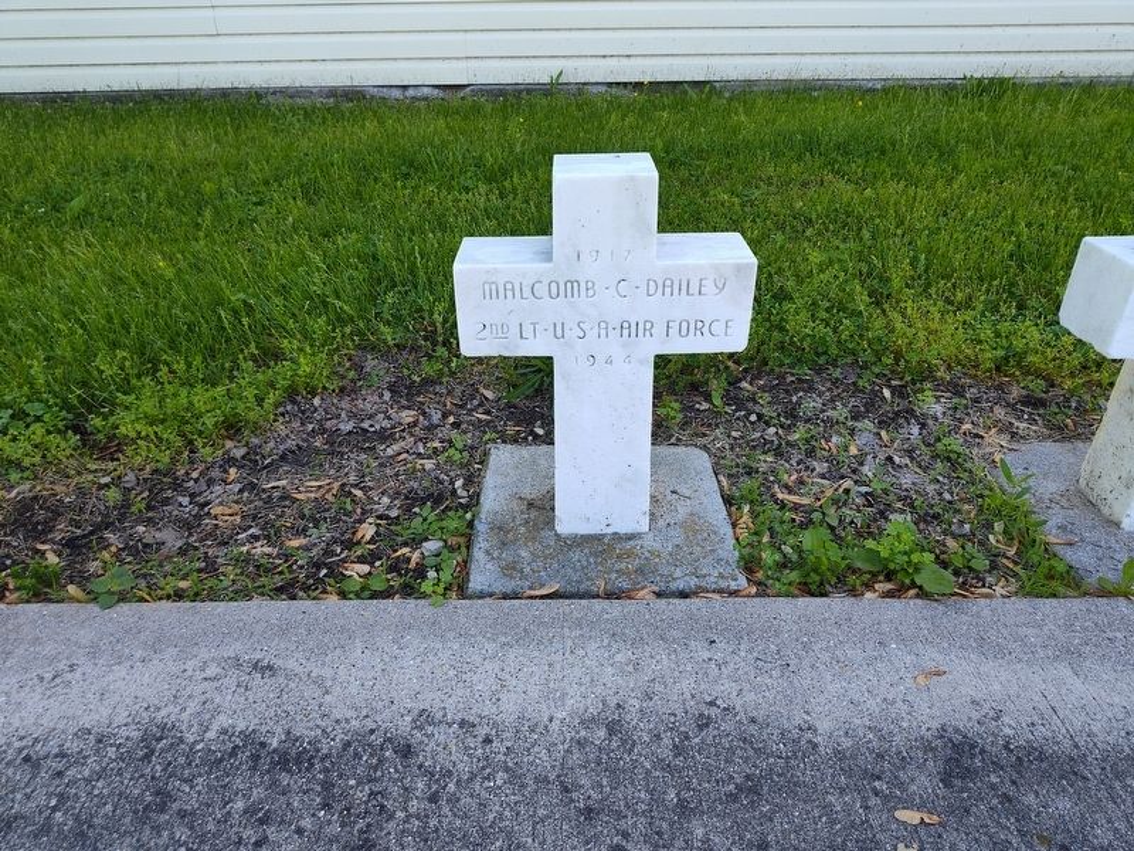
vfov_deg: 58.9
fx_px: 753
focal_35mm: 23
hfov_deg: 73.9
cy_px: 426
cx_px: 567
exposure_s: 1/200
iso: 108
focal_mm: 5.56
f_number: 1.8
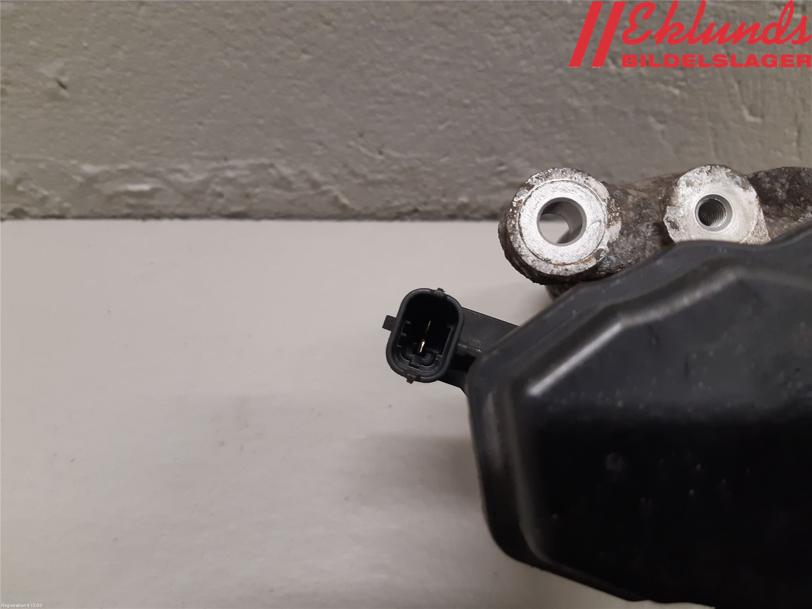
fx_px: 610
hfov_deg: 67.3
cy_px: 304
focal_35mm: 26
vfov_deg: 53.1
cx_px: 406
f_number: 1.7
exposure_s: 1/50
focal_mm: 3.93
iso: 125
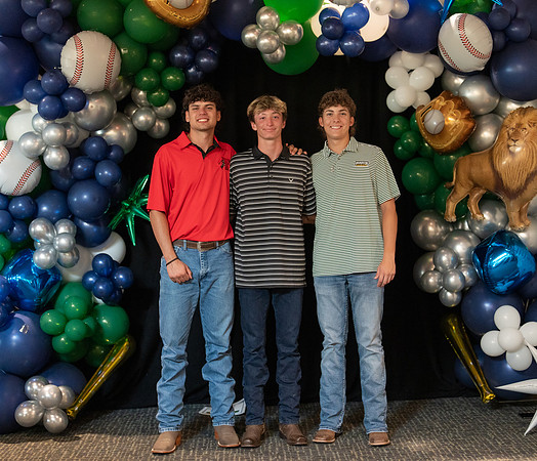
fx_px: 1022
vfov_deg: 25.4
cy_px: 236
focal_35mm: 62
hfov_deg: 29.4
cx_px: 286
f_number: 1.2
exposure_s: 1/320
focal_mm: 50
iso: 1600
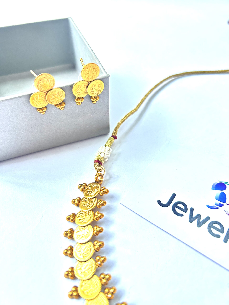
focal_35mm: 26
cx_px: 114
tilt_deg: -49.8
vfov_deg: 67.3
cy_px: 152
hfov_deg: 53.1
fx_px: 229
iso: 160
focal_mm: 5.7
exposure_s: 1/50
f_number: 1.5
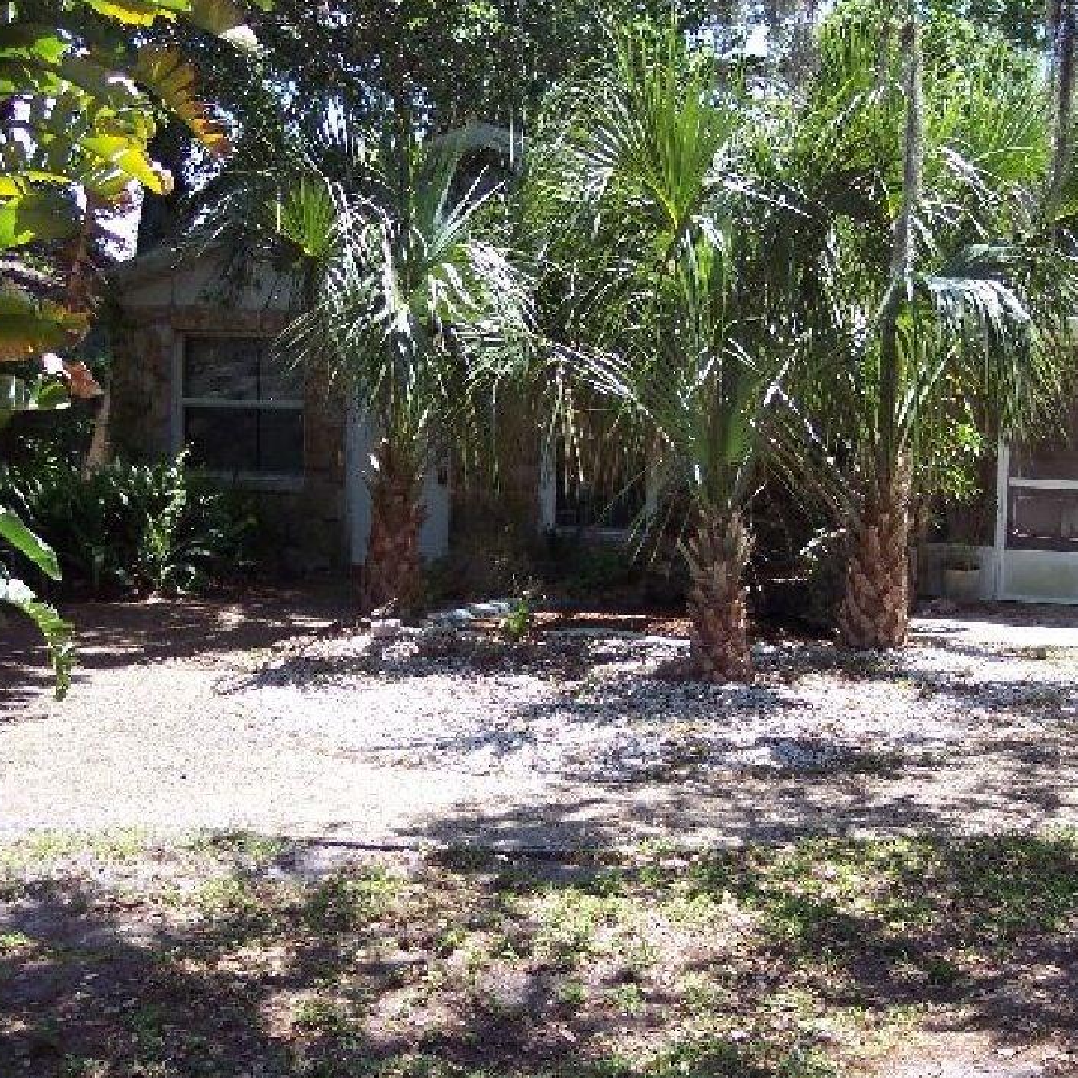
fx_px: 1691
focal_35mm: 48
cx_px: 677
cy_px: 571
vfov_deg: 35.3
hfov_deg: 35.2
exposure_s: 1/500
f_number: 2.8
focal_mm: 8
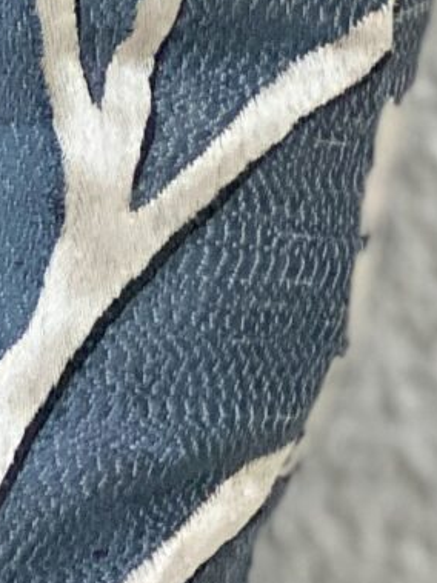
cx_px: -651
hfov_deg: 4.1
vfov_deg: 5.6
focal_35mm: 351
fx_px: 5911
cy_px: 126
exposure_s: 1/118
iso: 250
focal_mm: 6
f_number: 2
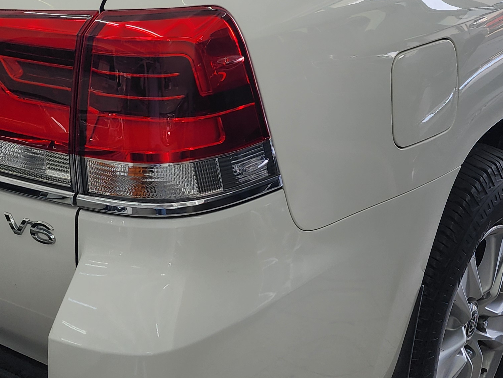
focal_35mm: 61
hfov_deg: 31.4
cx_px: 168
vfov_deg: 23.6
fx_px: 886
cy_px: 65
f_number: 1.8
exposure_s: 1/120
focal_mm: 6.4
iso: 32
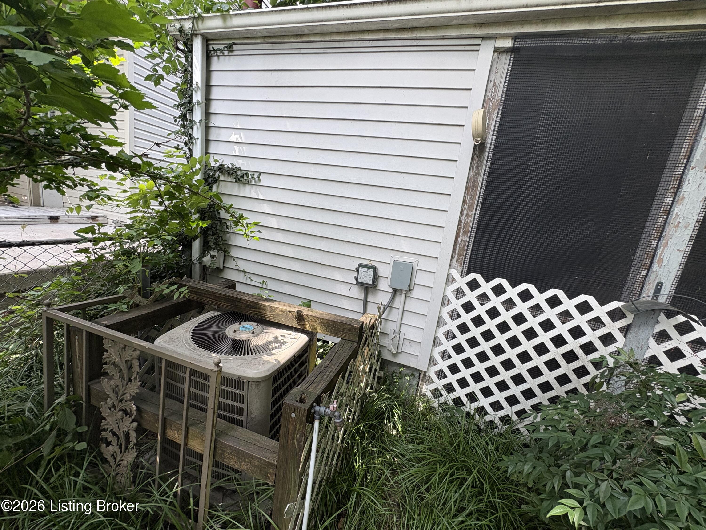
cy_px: 265
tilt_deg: -10.9
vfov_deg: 85.7
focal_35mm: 14
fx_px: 286
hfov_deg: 102.1
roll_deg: -9.4
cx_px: 353
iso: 40
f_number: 2.2
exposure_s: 1/210
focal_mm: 2.22
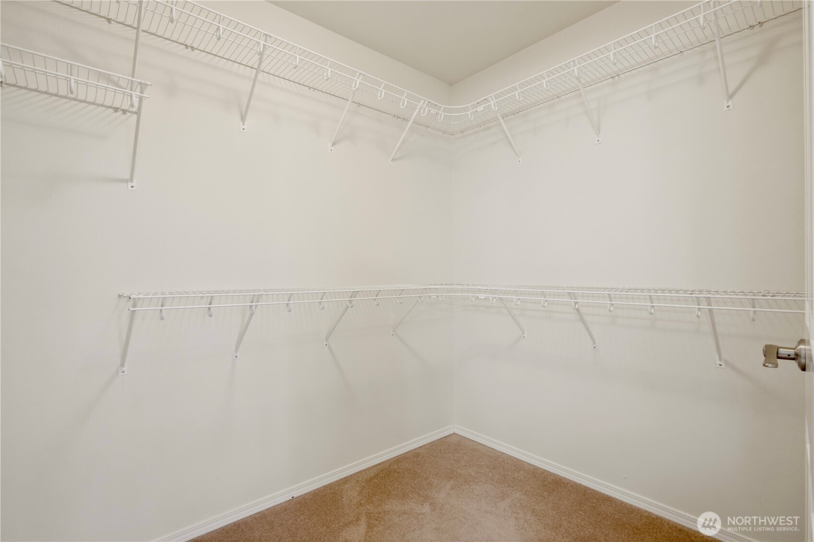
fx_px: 384
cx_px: 407
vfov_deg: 70.4
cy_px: 271
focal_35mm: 17
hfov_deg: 93.3
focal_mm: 17
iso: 400
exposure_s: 2
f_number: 9
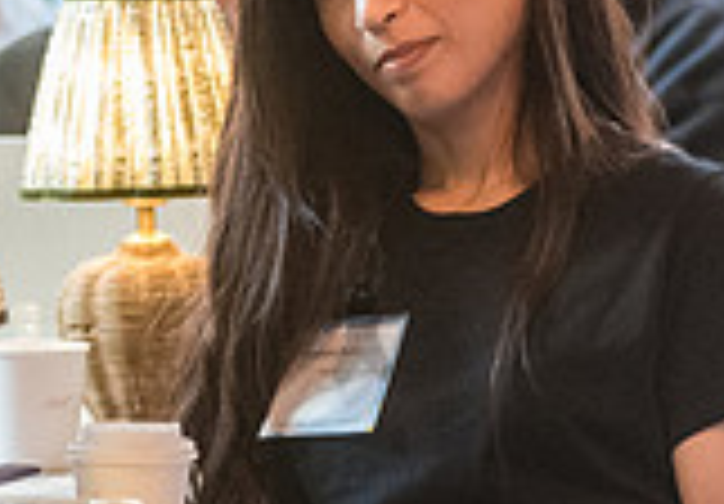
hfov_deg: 4.6
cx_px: 421
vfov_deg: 3.2
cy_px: 299
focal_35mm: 447
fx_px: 9111
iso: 5000
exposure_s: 1/200
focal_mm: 120
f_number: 3.5
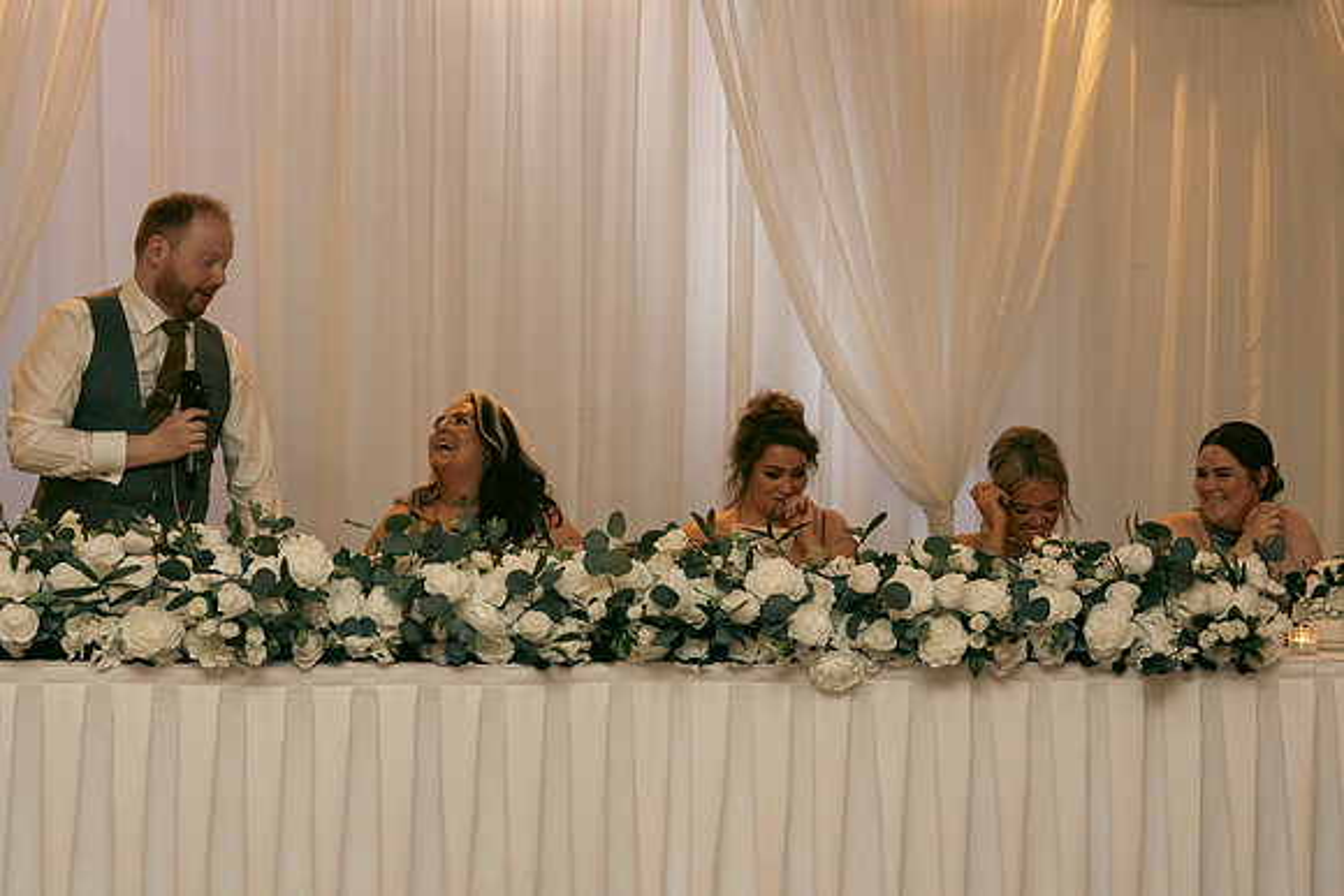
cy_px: 448
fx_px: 2166
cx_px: 672
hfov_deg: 34.5
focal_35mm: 58
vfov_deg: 23.4
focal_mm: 39
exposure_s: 1/160
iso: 2500
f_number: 3.5
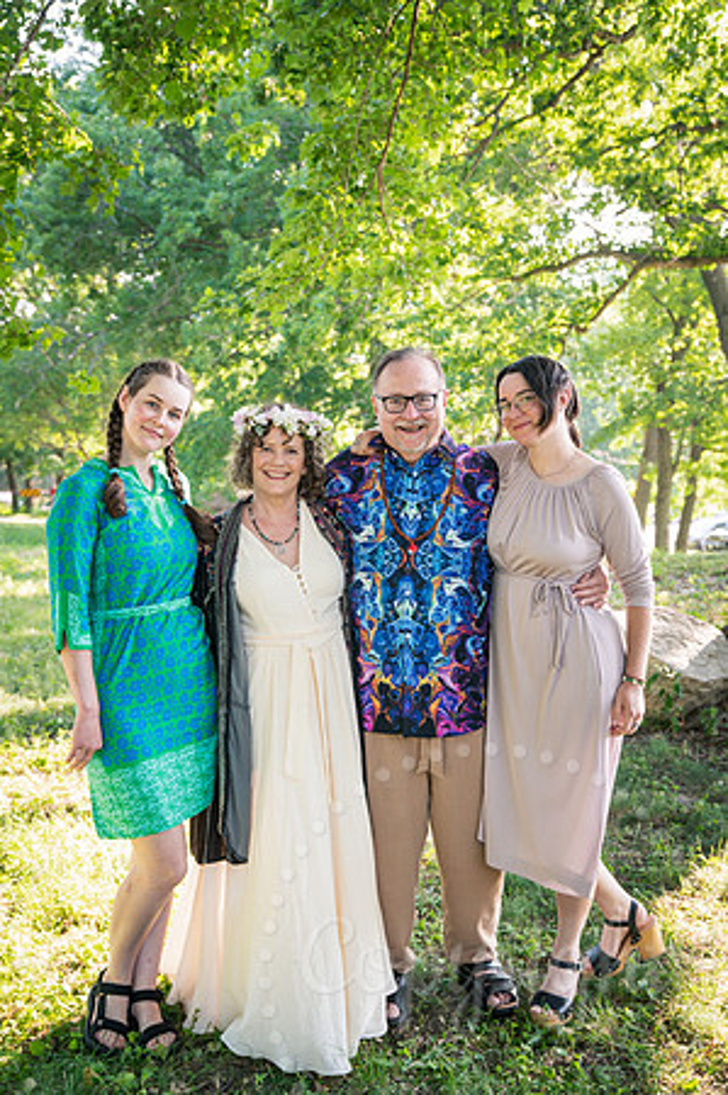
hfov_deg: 29.8
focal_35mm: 45
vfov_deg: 43.6
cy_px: 548
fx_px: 1368
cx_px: 364
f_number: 4
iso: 1000
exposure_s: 1/320
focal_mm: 45
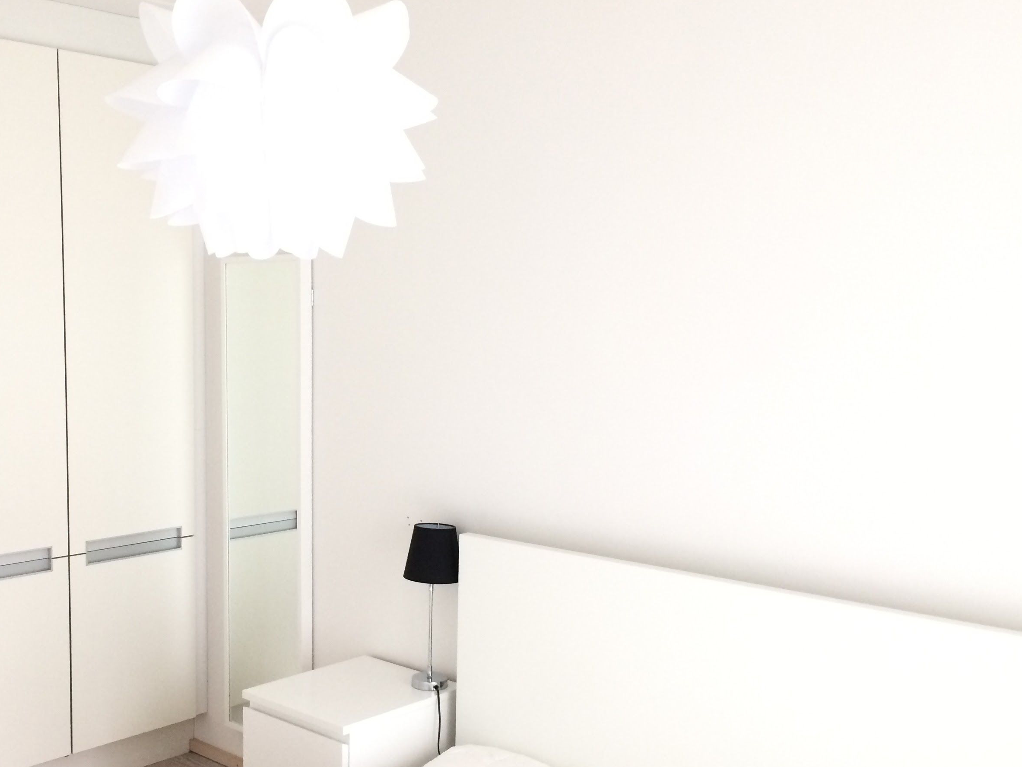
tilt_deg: -7.4
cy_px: 437
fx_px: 1181
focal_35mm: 40
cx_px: 357
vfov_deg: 35.9
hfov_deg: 46.2
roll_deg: -0.7
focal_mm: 4.15
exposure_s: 1/33
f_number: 2.2
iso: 80
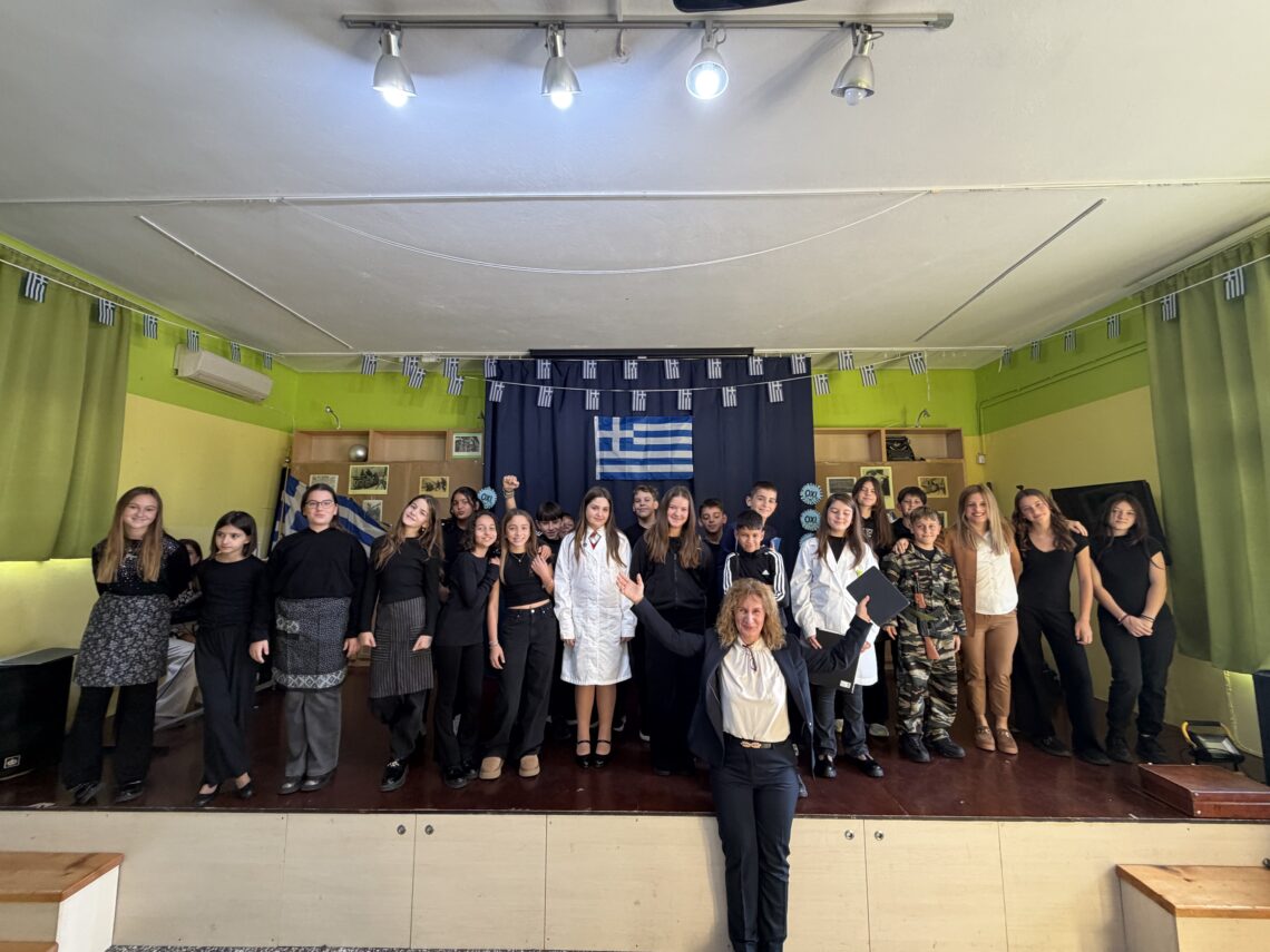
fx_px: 514
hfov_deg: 102.1
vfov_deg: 85.7
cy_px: 476
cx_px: 635
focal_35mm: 14
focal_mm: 2.22
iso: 200
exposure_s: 1/50
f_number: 2.2
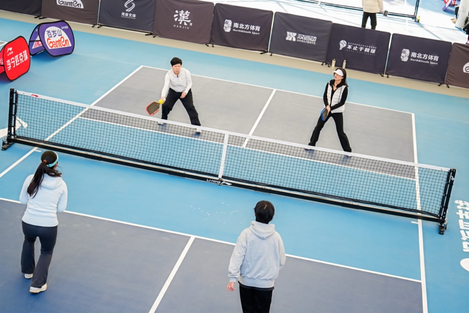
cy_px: 156
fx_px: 912
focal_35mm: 70
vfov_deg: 19.5
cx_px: 234
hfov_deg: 28.8
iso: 1250
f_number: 2.8
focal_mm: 70
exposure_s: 1/1250
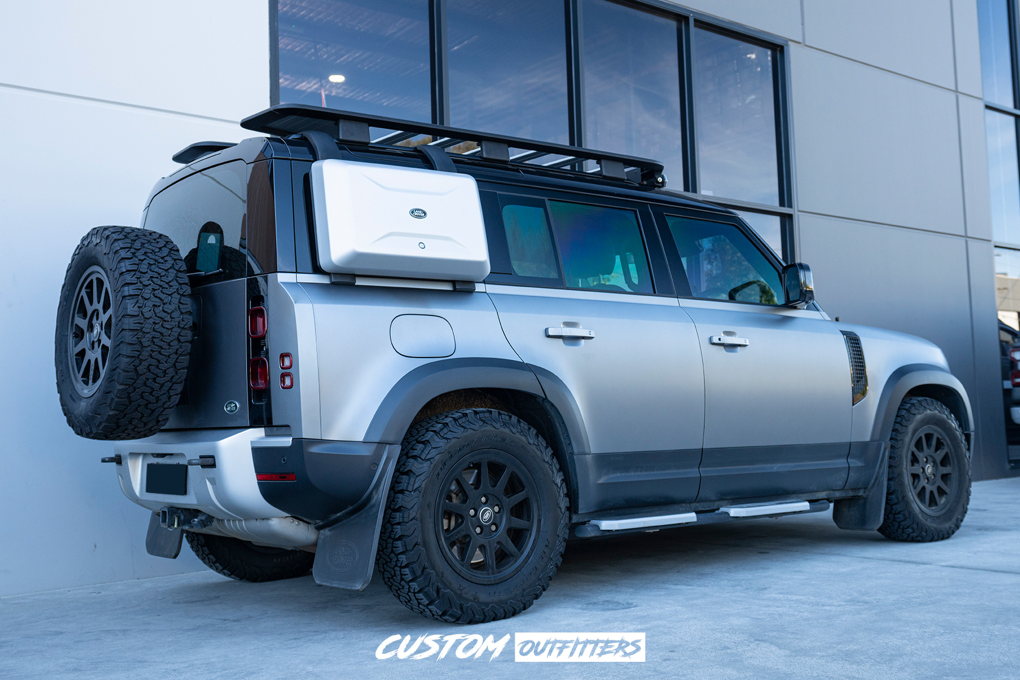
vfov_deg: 42.3
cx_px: 510
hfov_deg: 60.3
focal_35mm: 31
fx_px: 878
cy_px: 340
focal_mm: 31
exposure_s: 1/160
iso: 400
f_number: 4
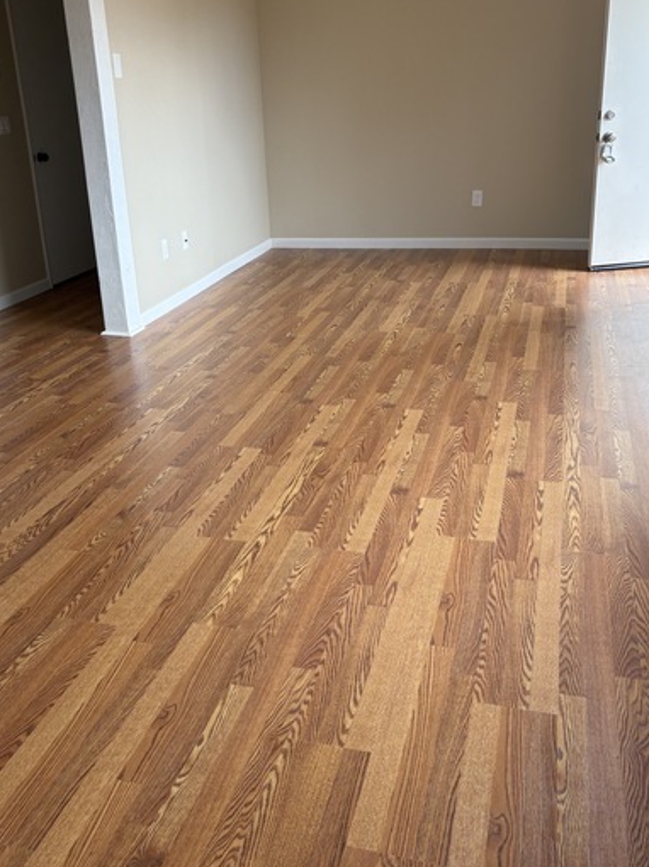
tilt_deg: -19.6
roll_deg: +2.1
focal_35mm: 34
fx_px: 851
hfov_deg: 41.7
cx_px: 297
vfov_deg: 53.9
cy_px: 409
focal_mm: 5.96
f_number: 1.6
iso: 64
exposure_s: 1/122
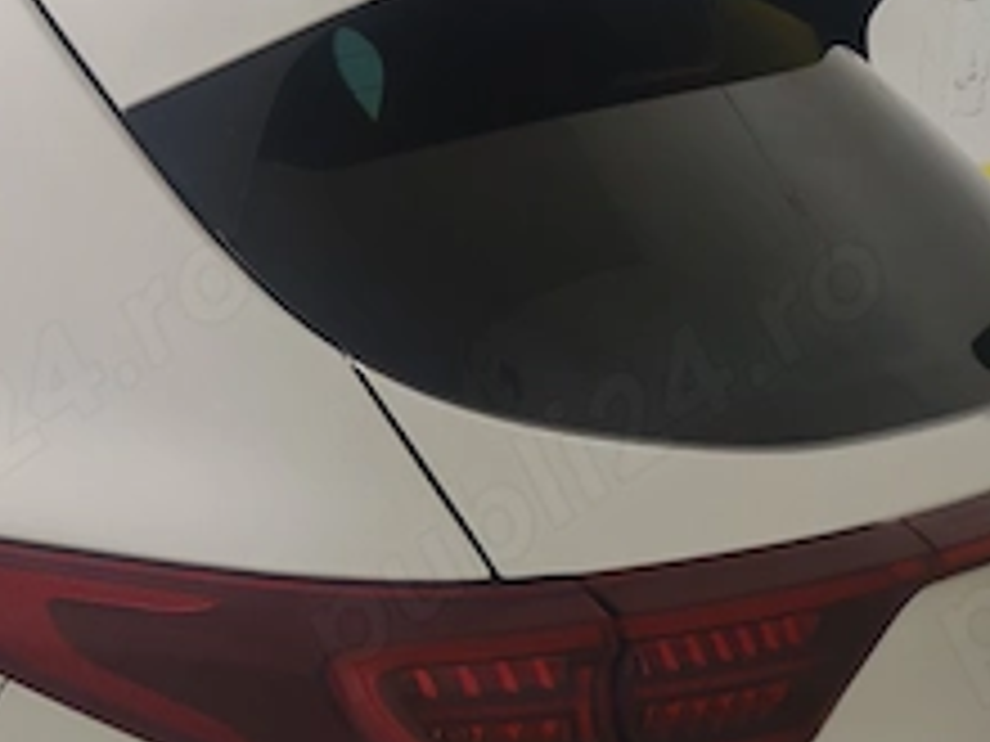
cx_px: -356
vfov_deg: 17.9
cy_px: 504
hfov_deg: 21.2
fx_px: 2345
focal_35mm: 82
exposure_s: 1/50
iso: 800
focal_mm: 6.12
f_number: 1.9
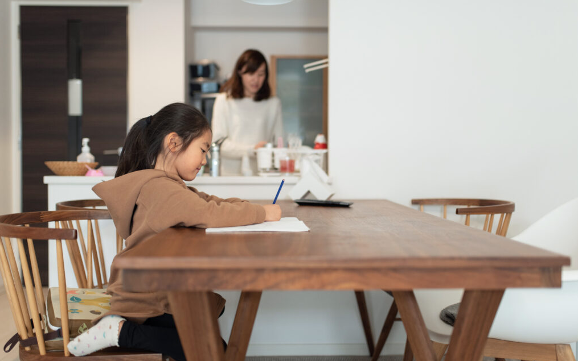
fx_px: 567
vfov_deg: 35.4
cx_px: 290
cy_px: 175
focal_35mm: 36
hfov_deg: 54.0
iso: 500
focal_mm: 35
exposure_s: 1/125
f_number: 1.6
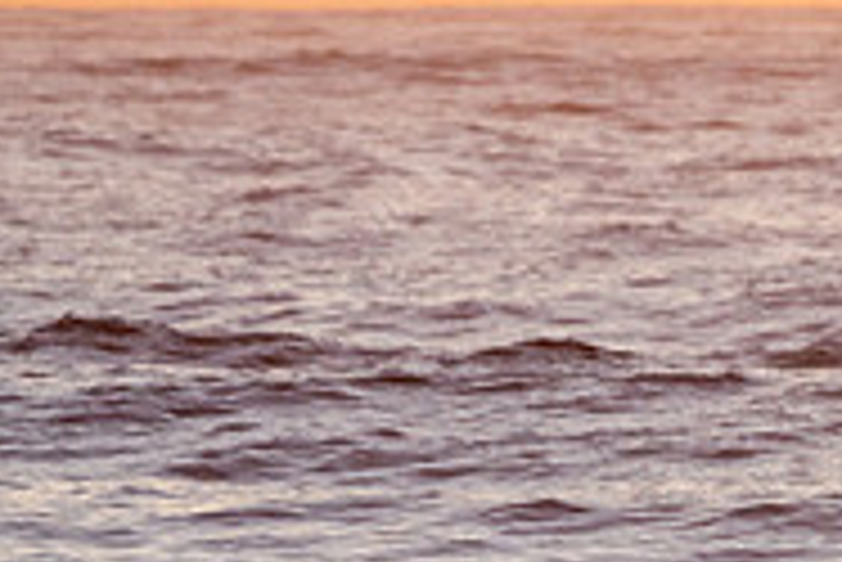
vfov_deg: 1.3
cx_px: 536
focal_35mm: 1099
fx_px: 25724
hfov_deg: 1.9
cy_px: 758
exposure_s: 1/2000
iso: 800
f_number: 5.6
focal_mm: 350
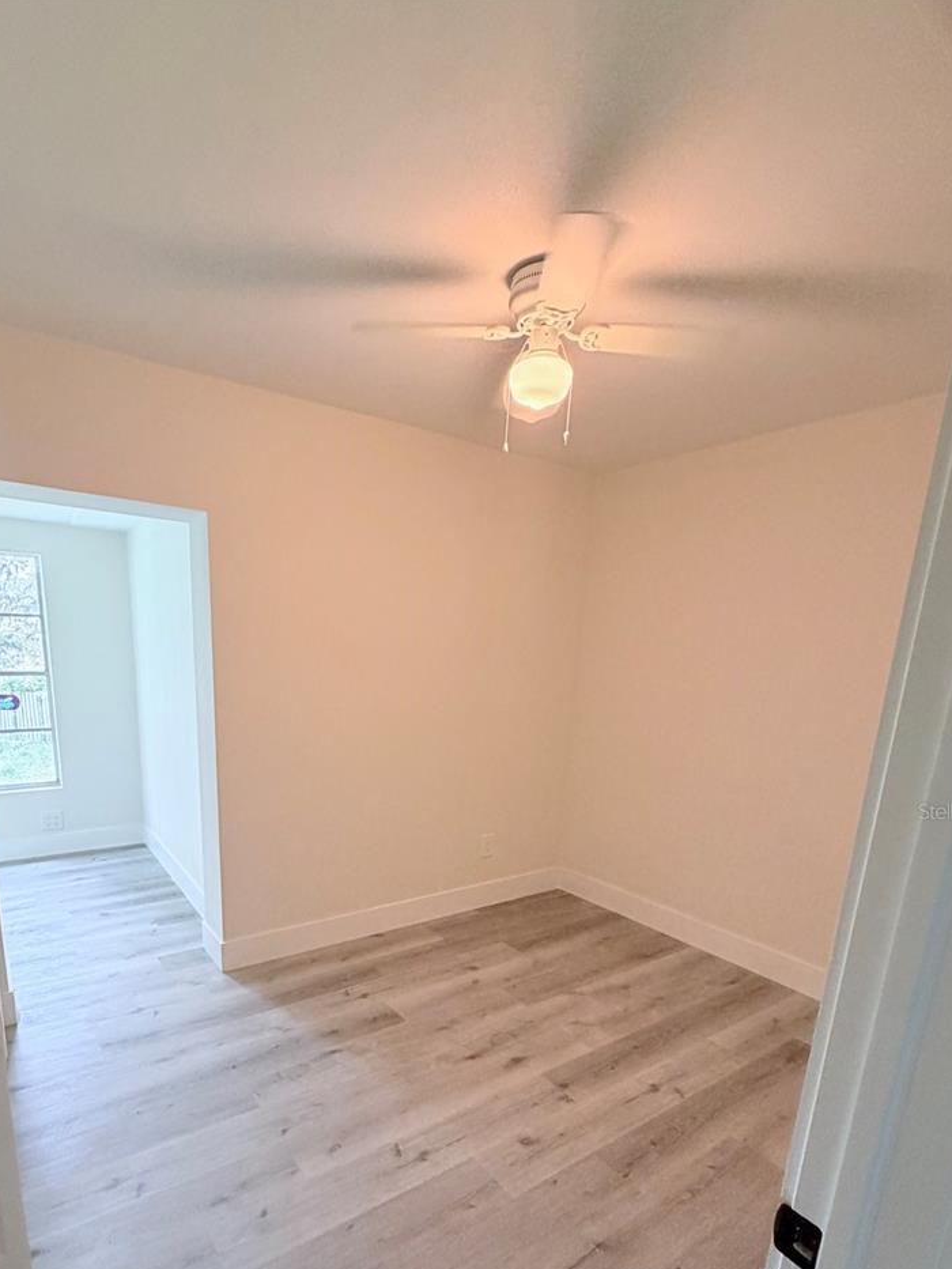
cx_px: 403
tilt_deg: -12.7
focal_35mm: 18
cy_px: 811
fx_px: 660
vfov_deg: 85.6
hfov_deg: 71.2
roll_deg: -2.7
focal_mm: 2.22
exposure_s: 1/60
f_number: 2.2
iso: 320
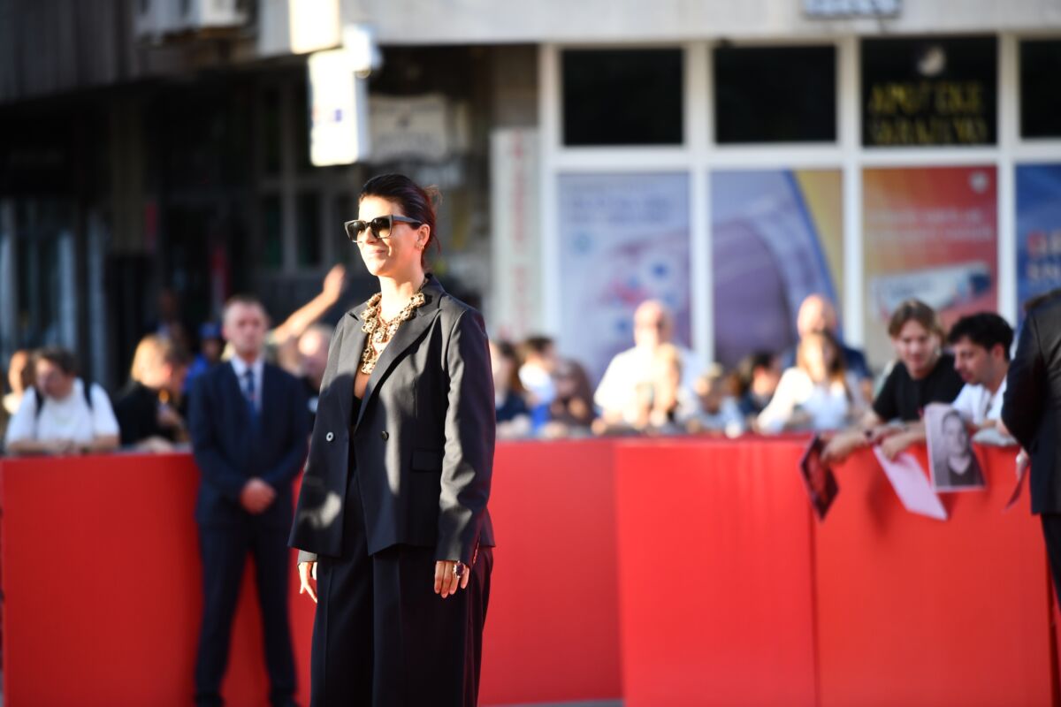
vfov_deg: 6.9
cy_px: 354
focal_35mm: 200
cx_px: 530
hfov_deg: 10.3
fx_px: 5894
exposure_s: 1/1000
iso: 500
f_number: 2.8
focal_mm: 200
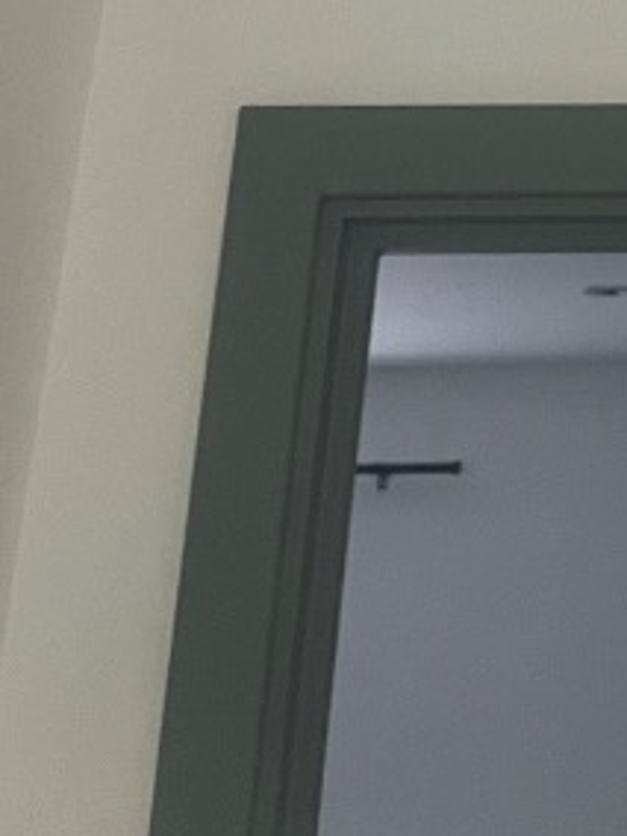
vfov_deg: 15.8
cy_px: -568
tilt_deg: +24.6
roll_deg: +1.1
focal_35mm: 110
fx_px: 2657
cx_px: 1066
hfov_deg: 12.5
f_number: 1.6
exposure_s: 1/50
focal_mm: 4.2
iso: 125
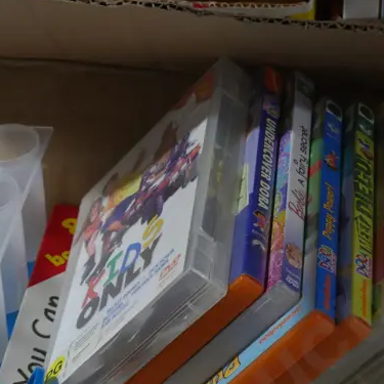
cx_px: 290
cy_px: 372
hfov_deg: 12.0
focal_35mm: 145
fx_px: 1820
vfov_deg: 11.9
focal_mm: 30
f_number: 5.4
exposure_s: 1/60
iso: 1000
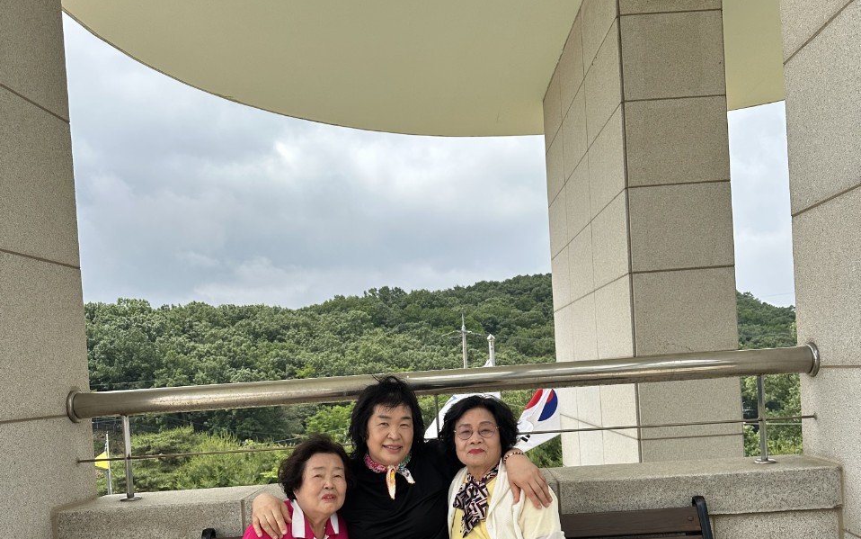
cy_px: 394
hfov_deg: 56.7
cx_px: 430
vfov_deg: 36.5
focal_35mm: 34
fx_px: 798
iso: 80
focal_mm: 6.86
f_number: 1.78
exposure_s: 1/5000
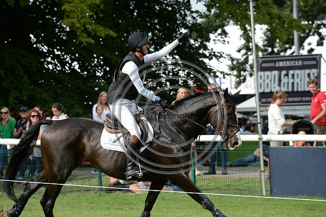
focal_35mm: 340
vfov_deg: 4.0
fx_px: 3077
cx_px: 163
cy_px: 108
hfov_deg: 6.1
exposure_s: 1/1000
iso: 1250
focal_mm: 340
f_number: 10
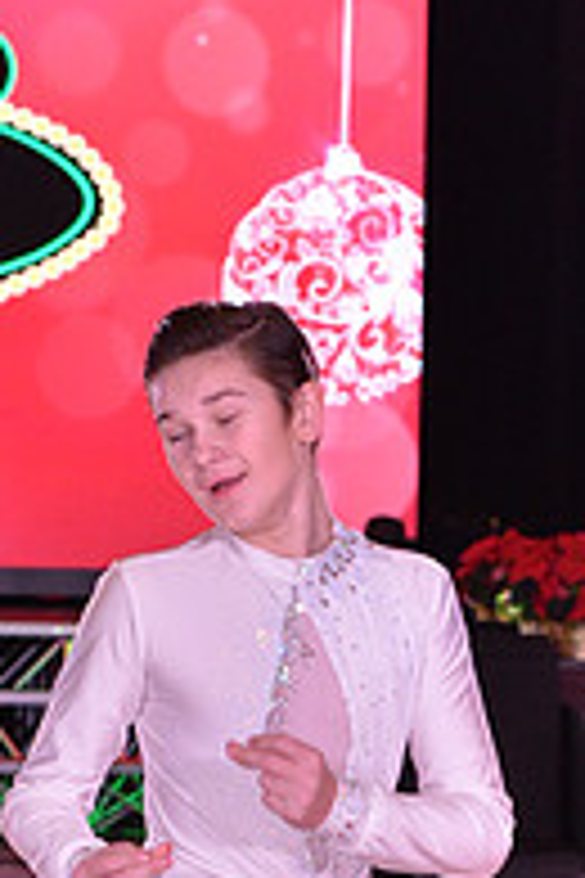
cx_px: 470
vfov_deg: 7.2
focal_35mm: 282
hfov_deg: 4.9
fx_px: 6873
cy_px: 1099
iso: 2000
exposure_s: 1/250
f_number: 6.3
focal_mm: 95
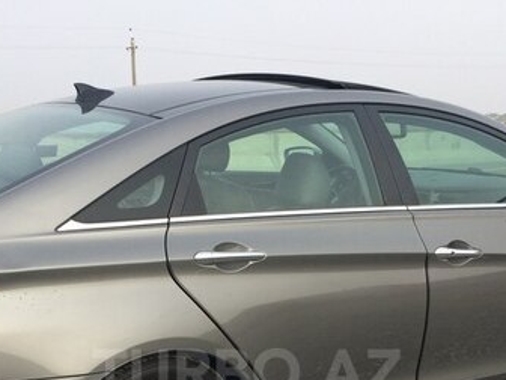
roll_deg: +0.8
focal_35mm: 57
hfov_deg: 33.8
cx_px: 247
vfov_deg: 24.6
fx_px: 833
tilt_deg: -15.5
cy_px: 372
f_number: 2.2
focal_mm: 4.15
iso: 32
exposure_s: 1/1244
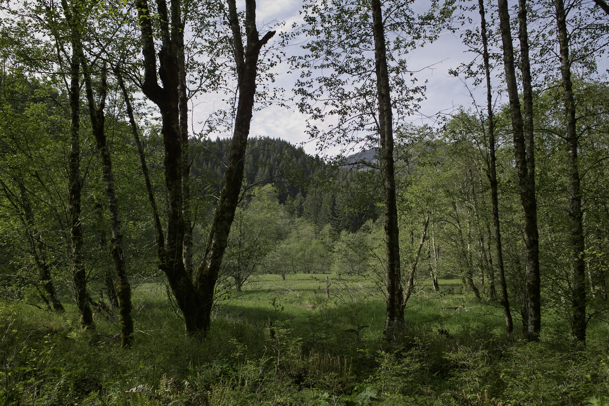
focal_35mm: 28
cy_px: 203
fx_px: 474
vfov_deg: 46.4
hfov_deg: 65.5
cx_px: 304
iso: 100
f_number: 5.6
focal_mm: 16.6
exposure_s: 1/100
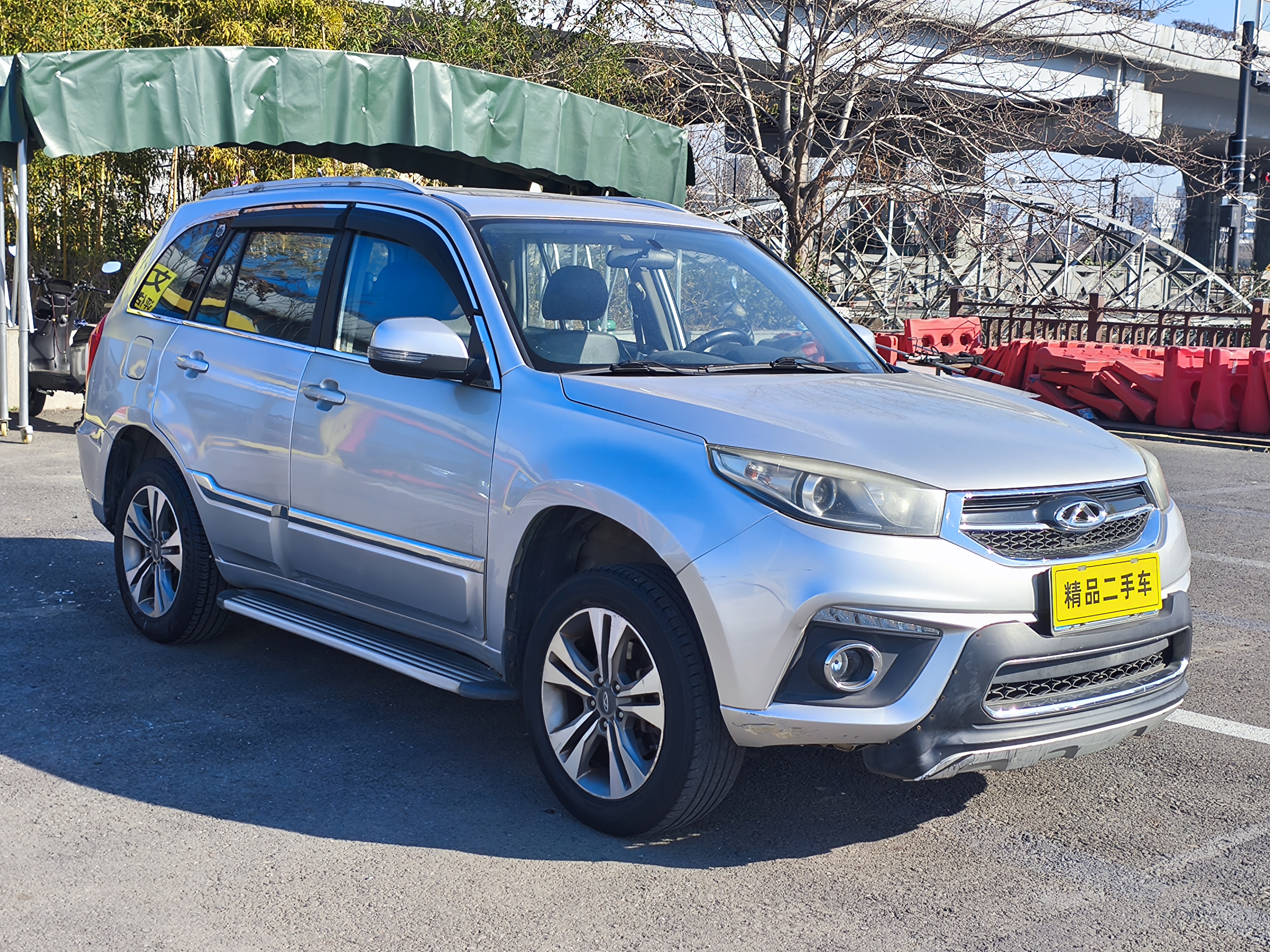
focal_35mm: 42
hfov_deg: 44.8
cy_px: 476
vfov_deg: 34.3
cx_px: 635
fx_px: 1541
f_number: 1.6
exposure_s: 1/2859
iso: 80
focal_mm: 5.84
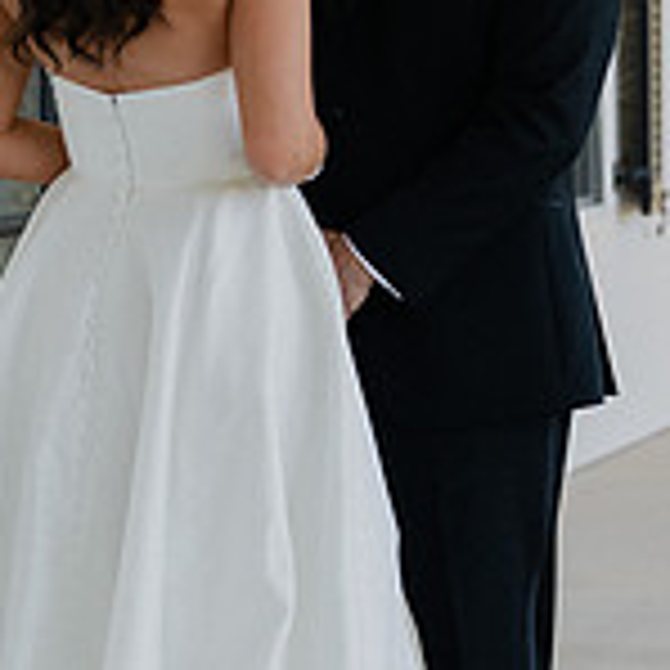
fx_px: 3197
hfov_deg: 12.0
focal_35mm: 146
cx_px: 315
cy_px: 324
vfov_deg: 12.0
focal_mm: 57
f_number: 3.2
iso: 1600
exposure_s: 1/3200
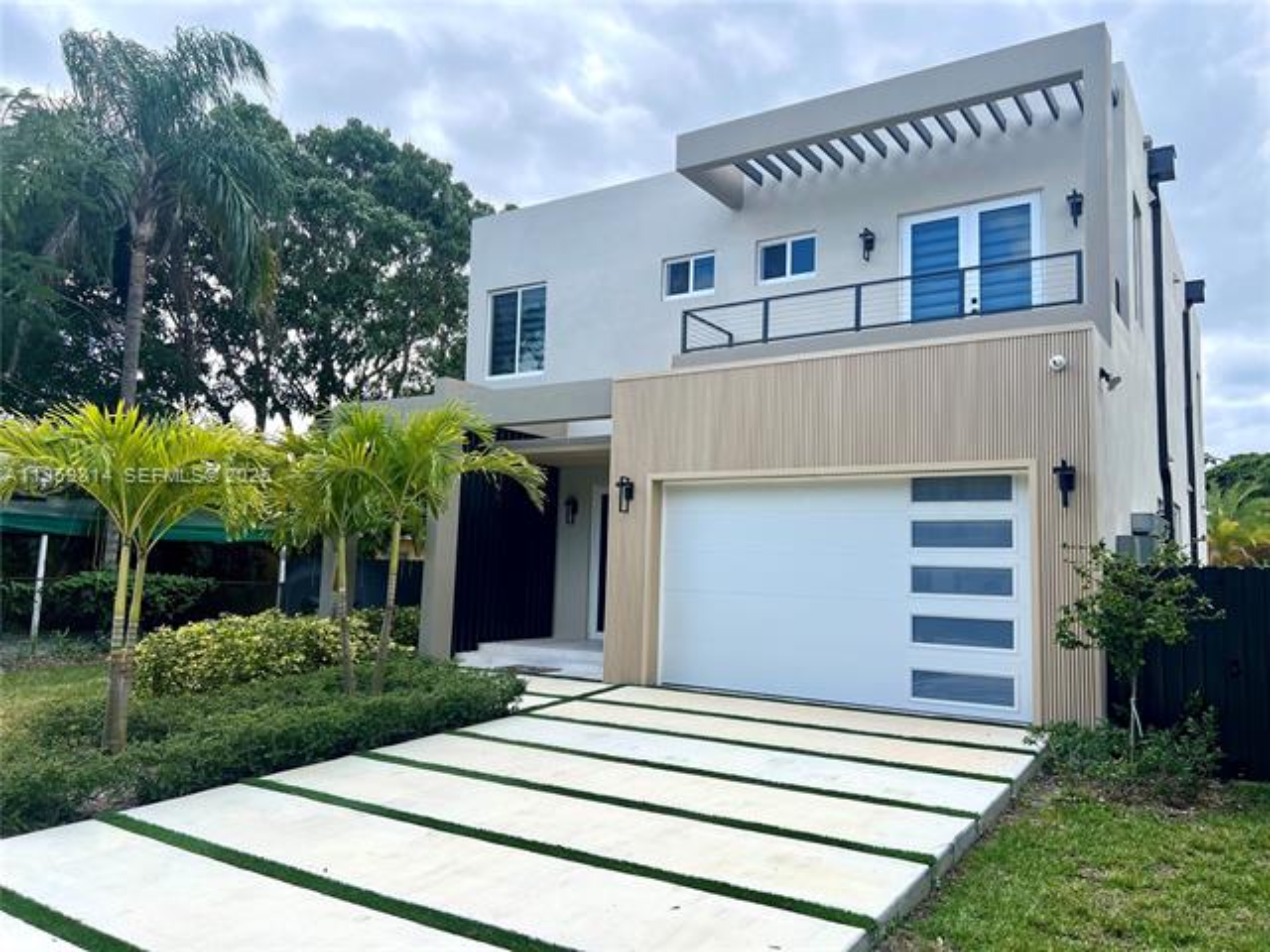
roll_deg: -0.4
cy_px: 476
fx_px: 954
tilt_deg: +6.6
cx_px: 635
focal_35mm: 26
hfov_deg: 67.3
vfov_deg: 53.1
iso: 50
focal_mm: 5.7
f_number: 1.5
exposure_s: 1/1597
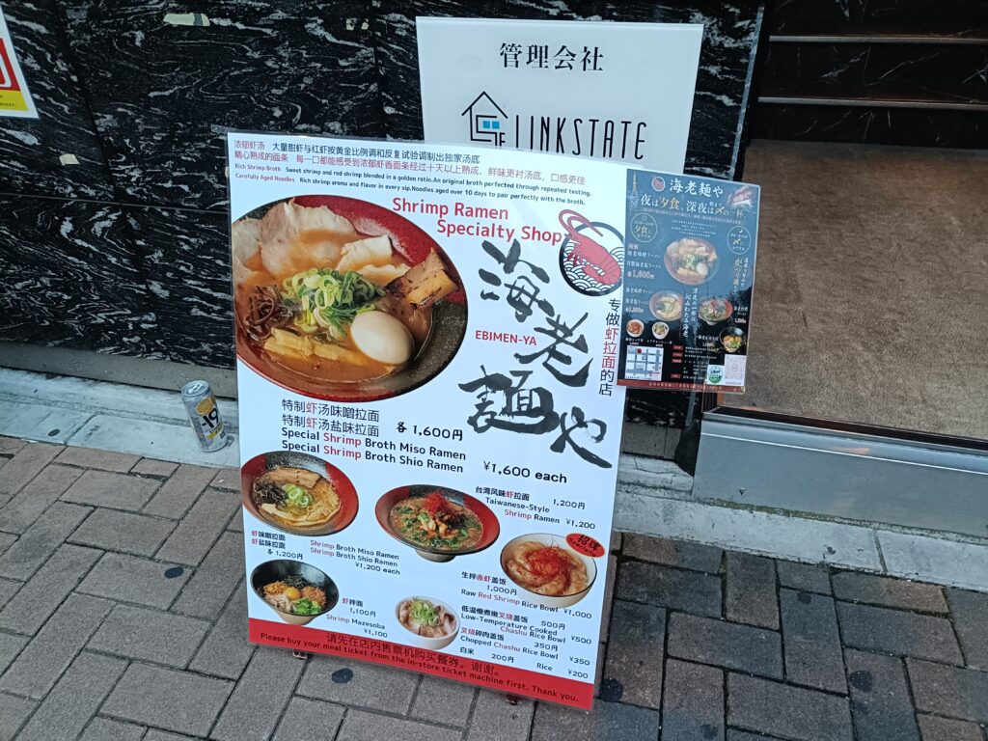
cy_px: 370
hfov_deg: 69.4
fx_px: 714
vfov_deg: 54.9
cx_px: 494
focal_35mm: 25
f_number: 1.7
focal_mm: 4.7
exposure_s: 1/50
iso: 800
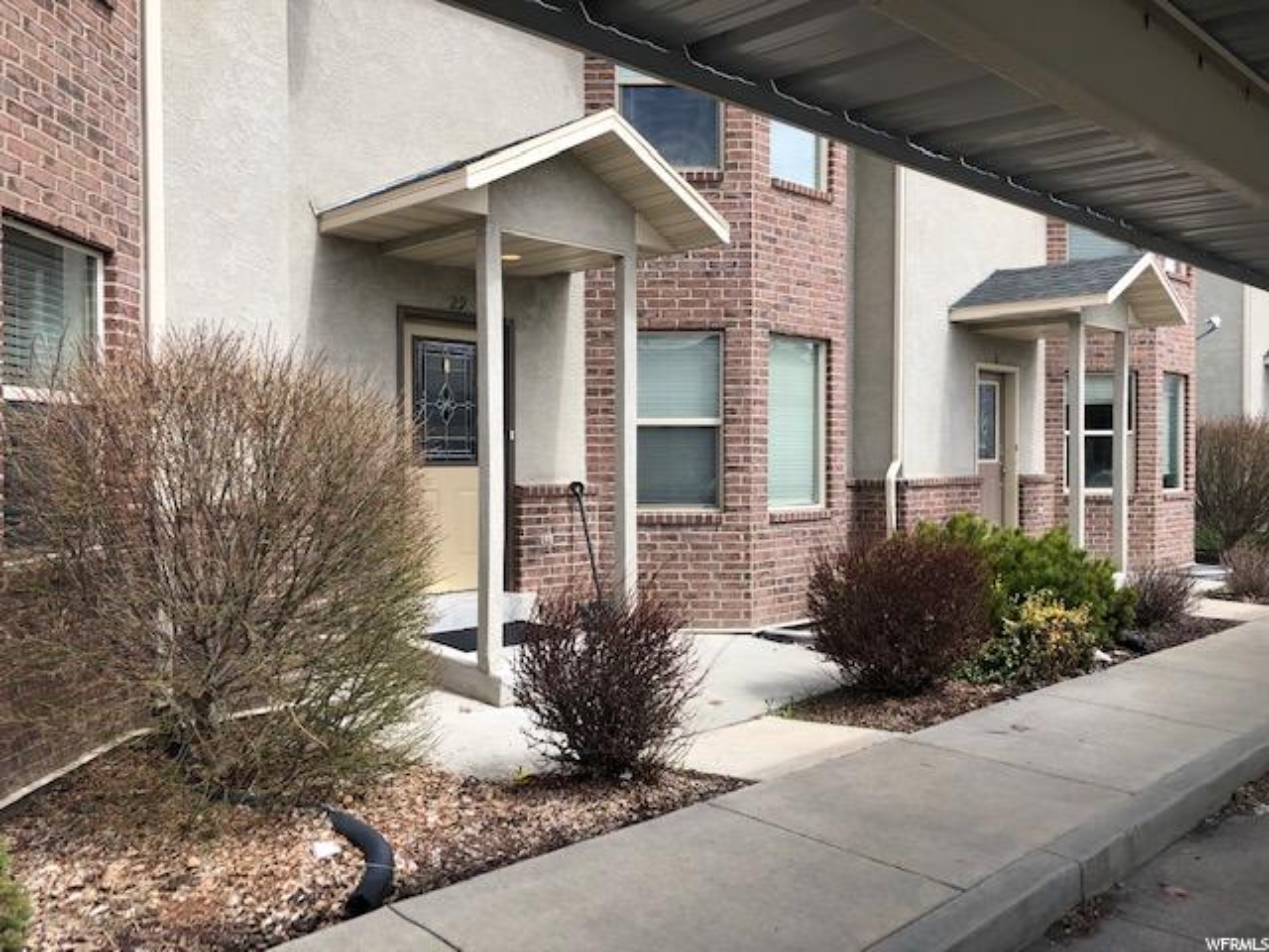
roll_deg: +0.7
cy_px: 476
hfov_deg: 63.4
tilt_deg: -3.3
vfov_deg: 49.7
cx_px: 634
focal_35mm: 28
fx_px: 1026
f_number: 1.8
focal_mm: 3.99
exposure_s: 1/1143
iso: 20
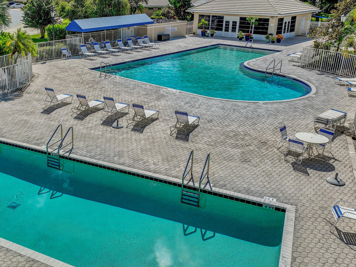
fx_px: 370
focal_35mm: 36
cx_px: 106
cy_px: 110
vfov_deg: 39.5
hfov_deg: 50.0
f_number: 2.8
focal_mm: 12.3
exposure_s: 1/4000
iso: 110
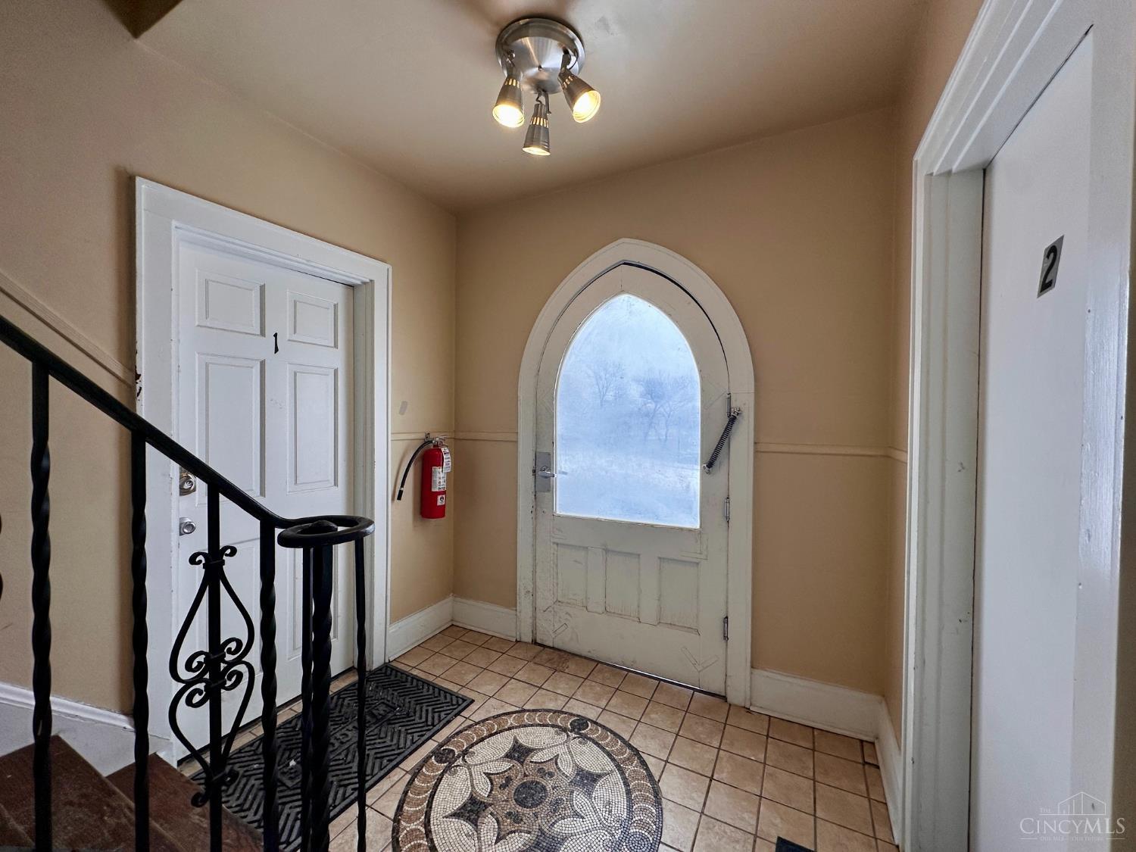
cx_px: 568
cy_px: 426
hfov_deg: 102.1
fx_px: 459
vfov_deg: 85.7
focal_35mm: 14
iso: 64
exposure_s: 1/120
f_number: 2.2
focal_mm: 2.22
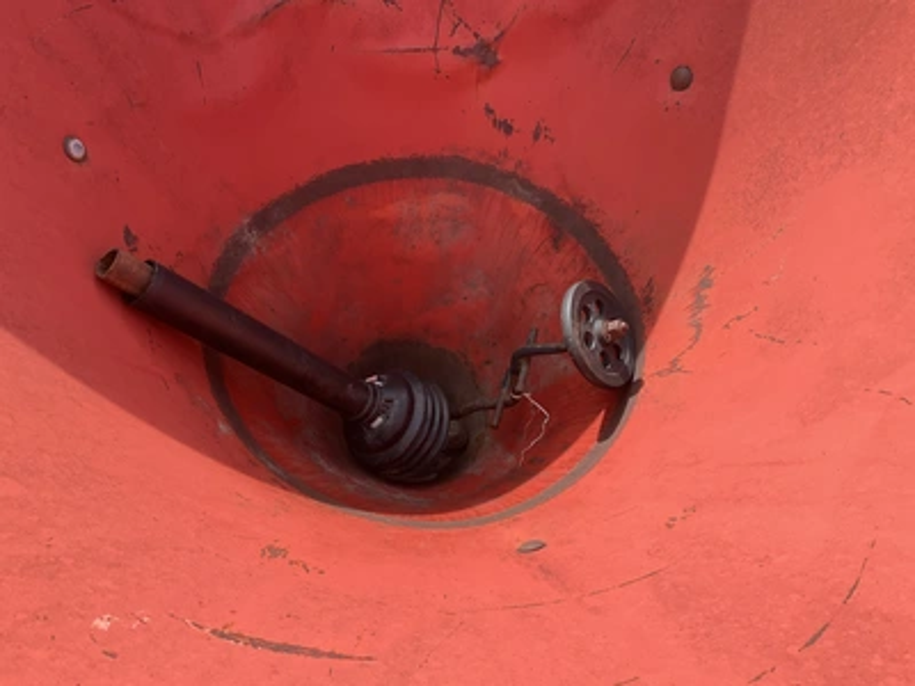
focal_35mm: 29
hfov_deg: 61.7
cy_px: 343
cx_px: 458
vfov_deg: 48.2
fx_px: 767
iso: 25
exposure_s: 1/556
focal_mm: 3
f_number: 1.8
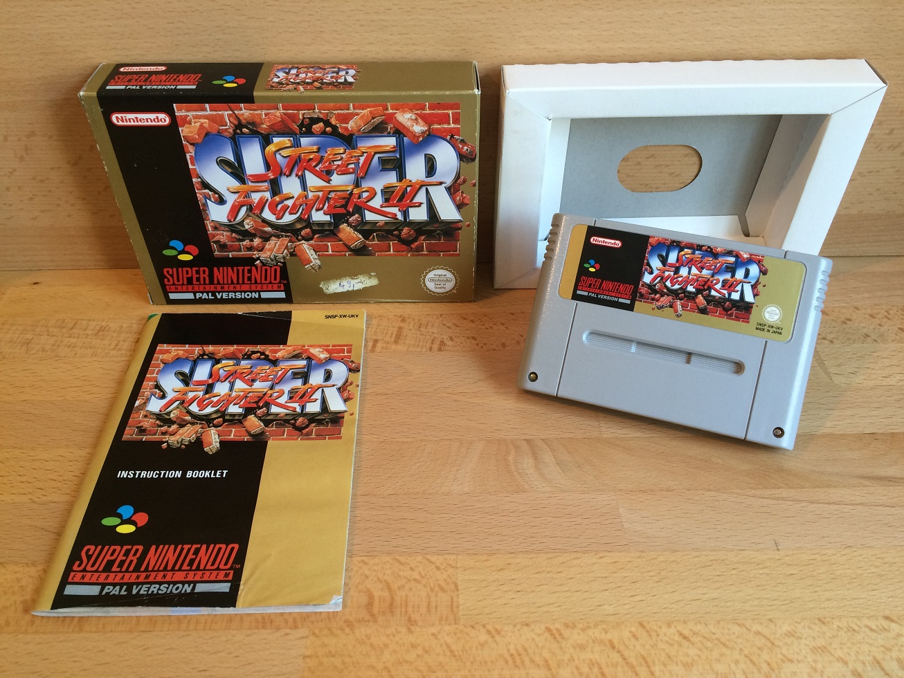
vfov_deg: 48.2
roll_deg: +0.6
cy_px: 339
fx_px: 757
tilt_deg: -43.8
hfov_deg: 61.7
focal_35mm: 29
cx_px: 452
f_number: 2.2
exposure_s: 1/33
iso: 100
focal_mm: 4.15
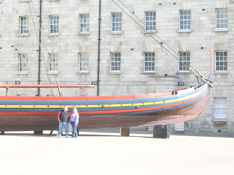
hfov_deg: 22.8
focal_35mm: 86
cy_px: 88
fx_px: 581
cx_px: 117
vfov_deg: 17.2
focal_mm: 13
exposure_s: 1/87.7
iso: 50
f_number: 4.1
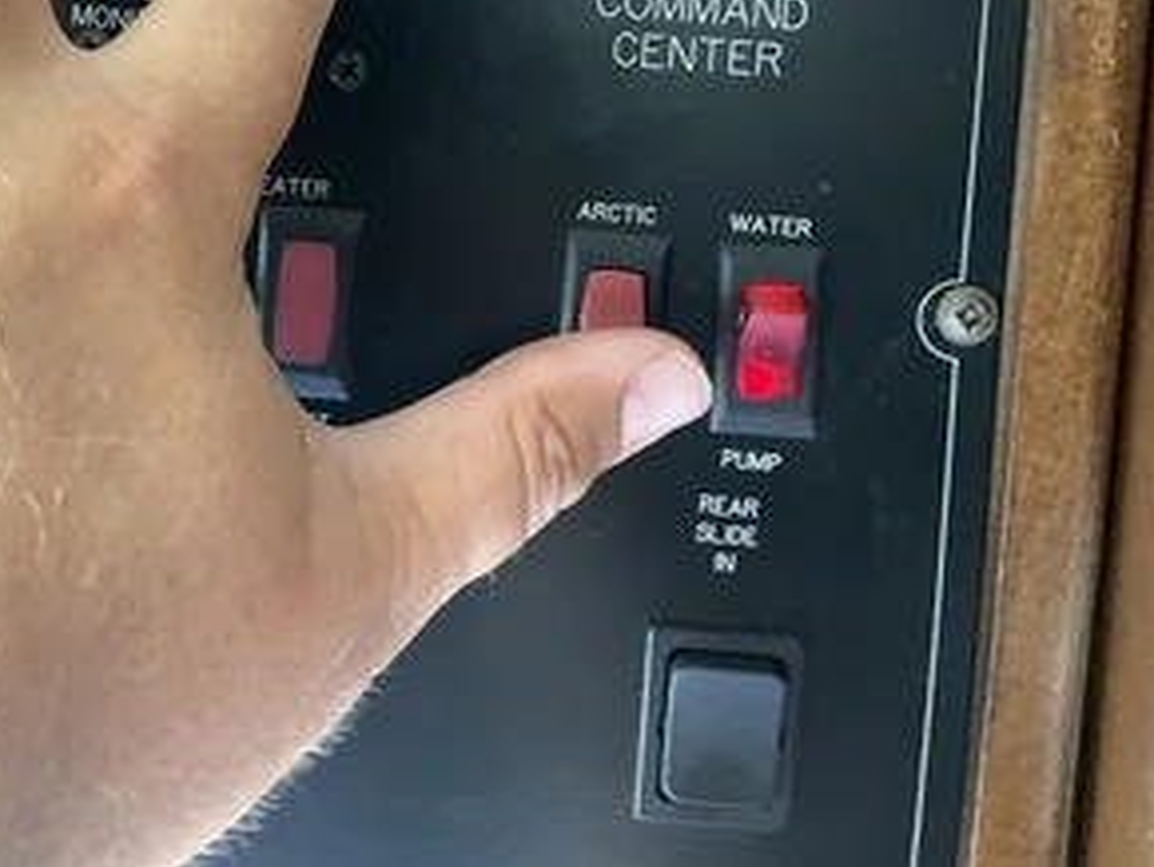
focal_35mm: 40
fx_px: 1335
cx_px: 390
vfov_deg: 35.6
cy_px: 274
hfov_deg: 46.1
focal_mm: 3
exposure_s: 1/34
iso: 320
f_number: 1.8
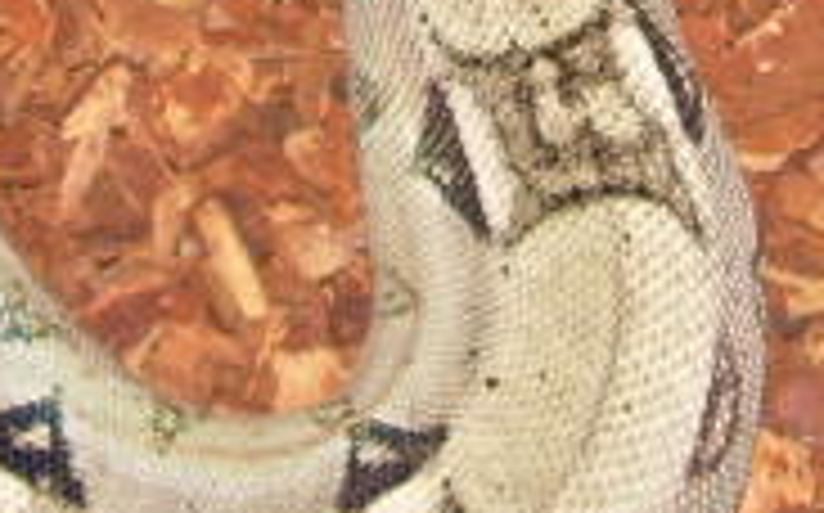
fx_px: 3163
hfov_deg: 14.8
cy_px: -320
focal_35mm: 141
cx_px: 464
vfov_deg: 9.0
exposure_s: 1/60
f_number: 2.8
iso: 50
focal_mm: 6.3
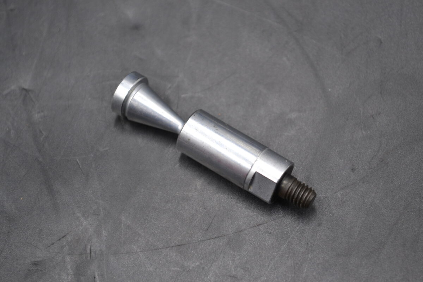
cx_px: 212
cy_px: 141
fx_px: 969
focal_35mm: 82
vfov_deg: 16.6
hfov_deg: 24.6
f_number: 5.6
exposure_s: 1/40
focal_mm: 55
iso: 400
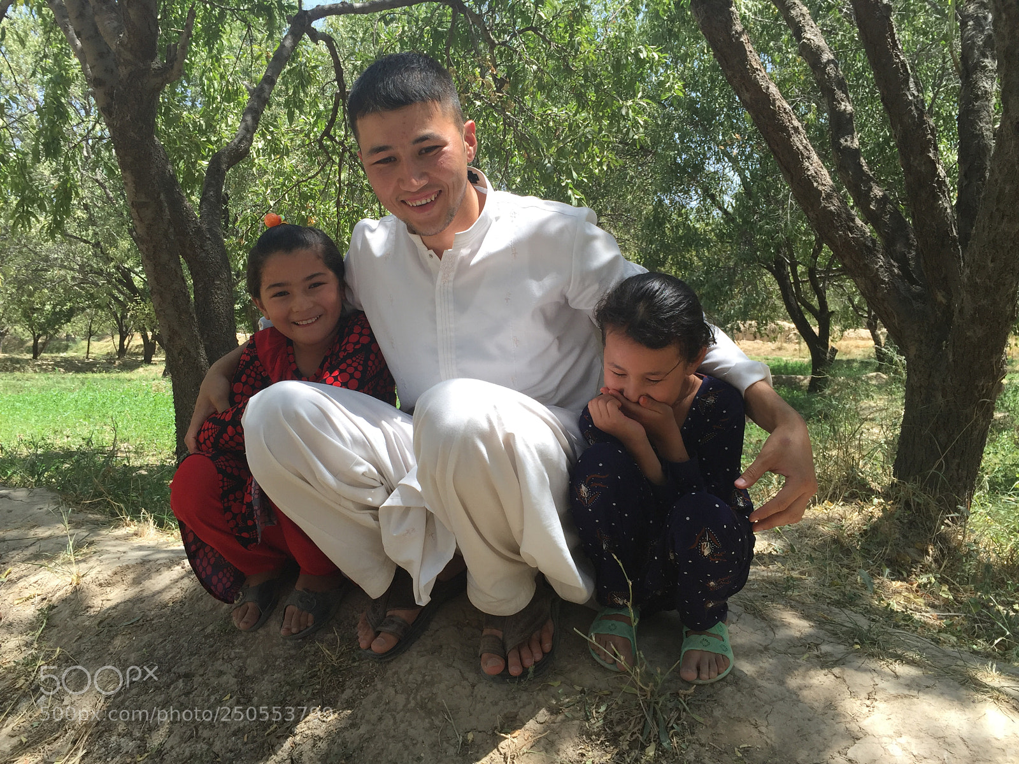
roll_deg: -0.5
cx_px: 510
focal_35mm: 29
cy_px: 382
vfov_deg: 48.2
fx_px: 854
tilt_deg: +1.3
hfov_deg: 61.7
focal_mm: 4.15
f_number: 2.2
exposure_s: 1/557
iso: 32
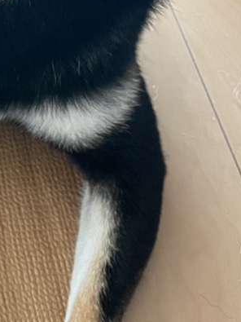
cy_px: 25
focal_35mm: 79
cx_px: -107
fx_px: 734
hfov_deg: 17.1
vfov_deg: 24.0
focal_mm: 4.2
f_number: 1.6
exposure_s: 1/60
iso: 500
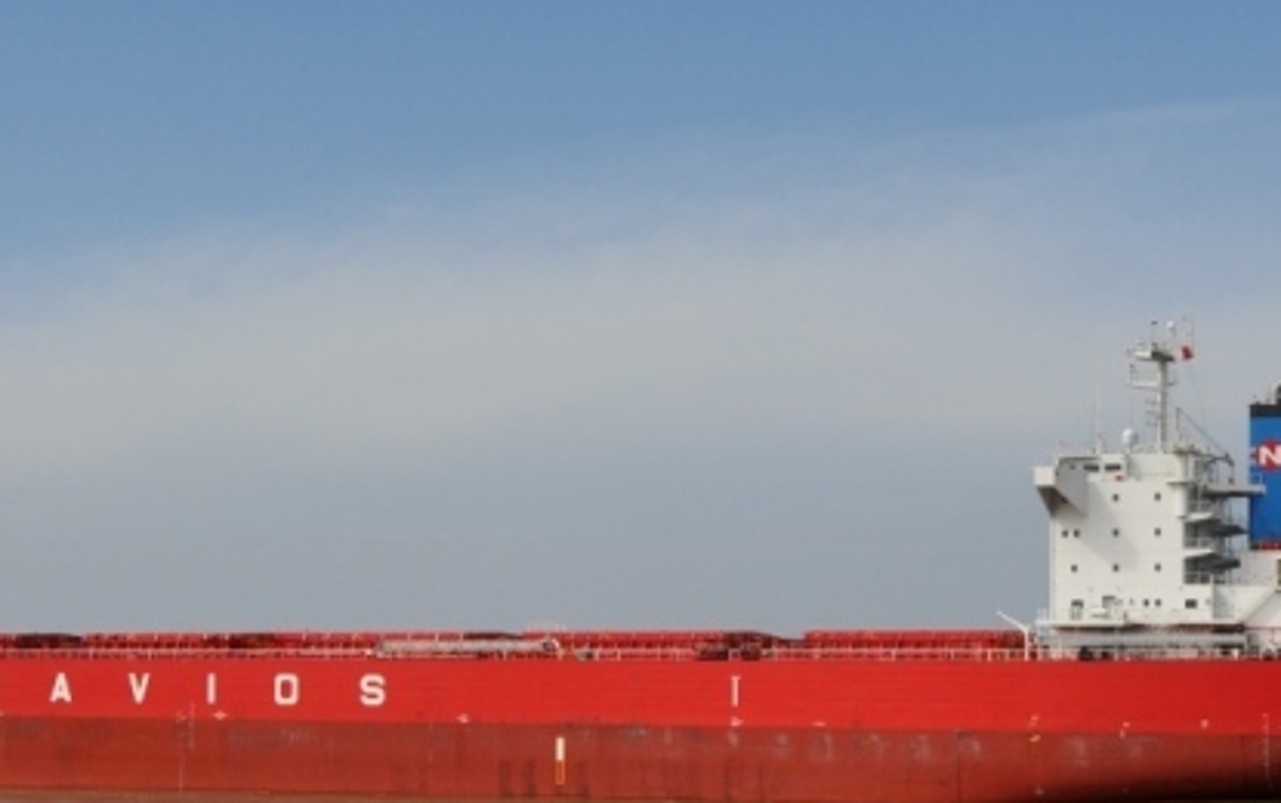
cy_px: 619
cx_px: 435
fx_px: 1852
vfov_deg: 24.1
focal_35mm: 53
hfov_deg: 37.8
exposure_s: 1/400
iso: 200
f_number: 10
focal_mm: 18
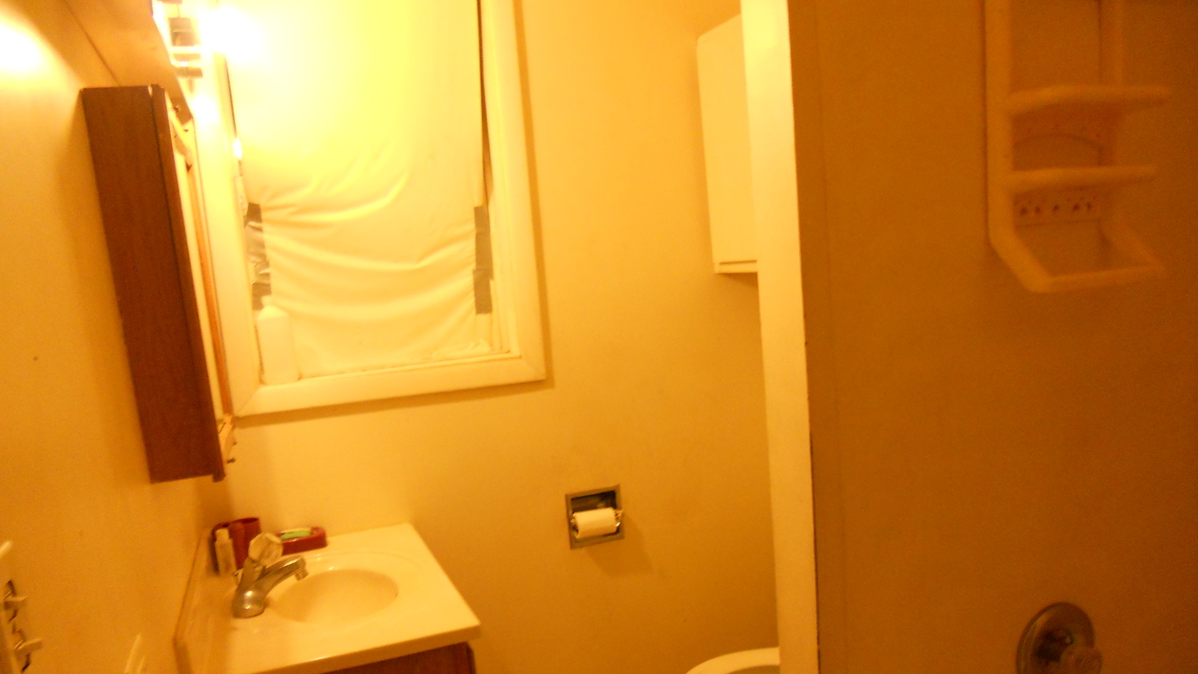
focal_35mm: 30
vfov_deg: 38.7
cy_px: 427
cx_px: 600
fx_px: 953
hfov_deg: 64.3
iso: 400
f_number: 3.2
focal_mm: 4.9
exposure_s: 1/30
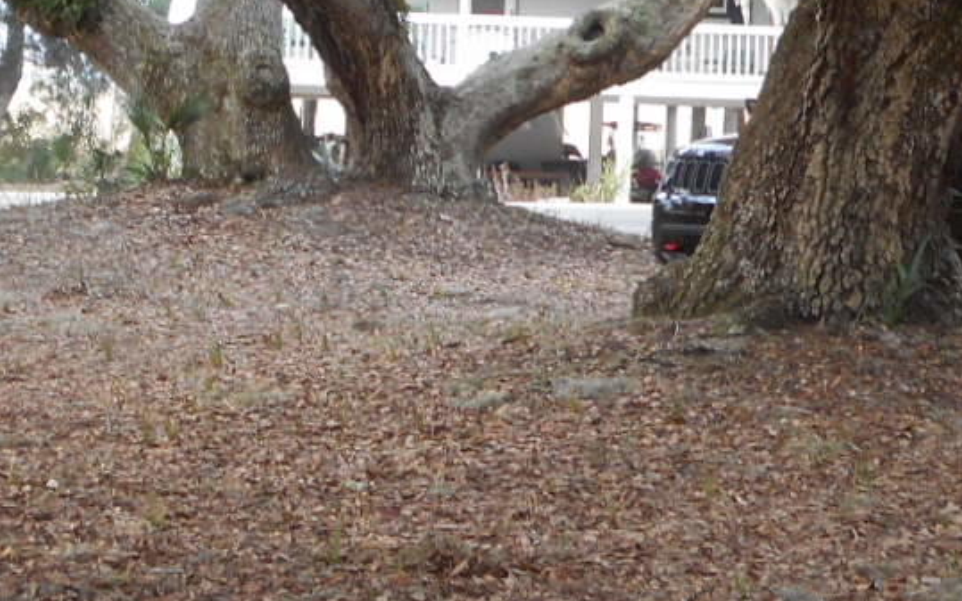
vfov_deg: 12.0
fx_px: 2806
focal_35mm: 107
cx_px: 455
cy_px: -64
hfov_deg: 19.5
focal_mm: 6
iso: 140
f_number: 4.2
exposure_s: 1/30
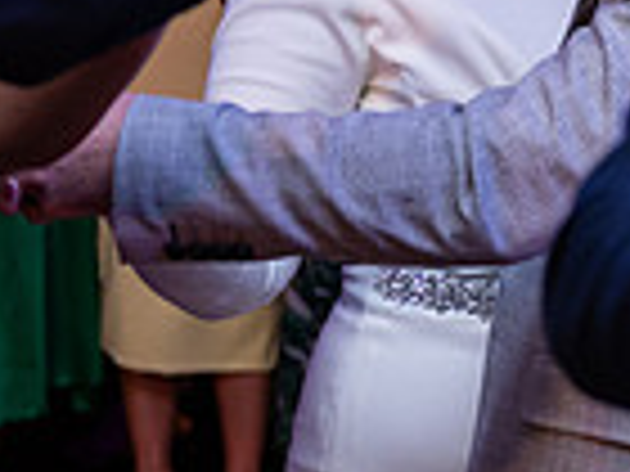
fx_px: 4204
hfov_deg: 8.5
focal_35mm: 231
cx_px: 675
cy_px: -92
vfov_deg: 6.4
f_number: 3.5
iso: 500
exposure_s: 1/160
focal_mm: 58
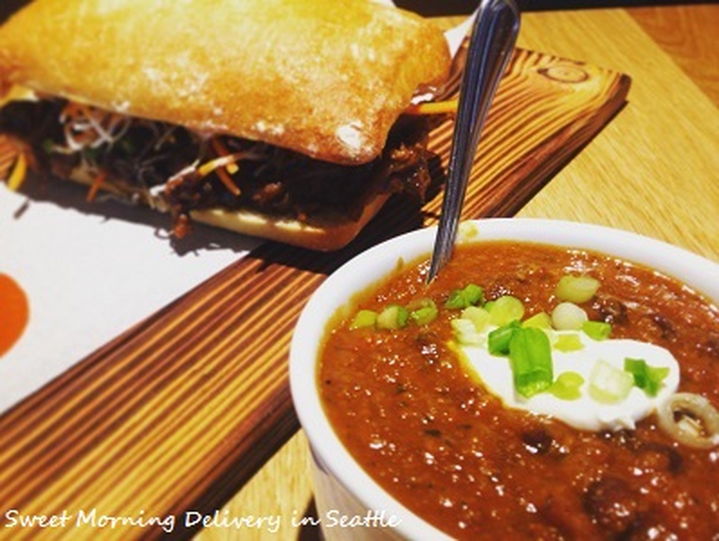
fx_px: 686
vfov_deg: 43.0
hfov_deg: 55.3
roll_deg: +1.7
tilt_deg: -35.6
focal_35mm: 33
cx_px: 360
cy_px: 270
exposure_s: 1/24
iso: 50
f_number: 2.4
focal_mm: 4.12
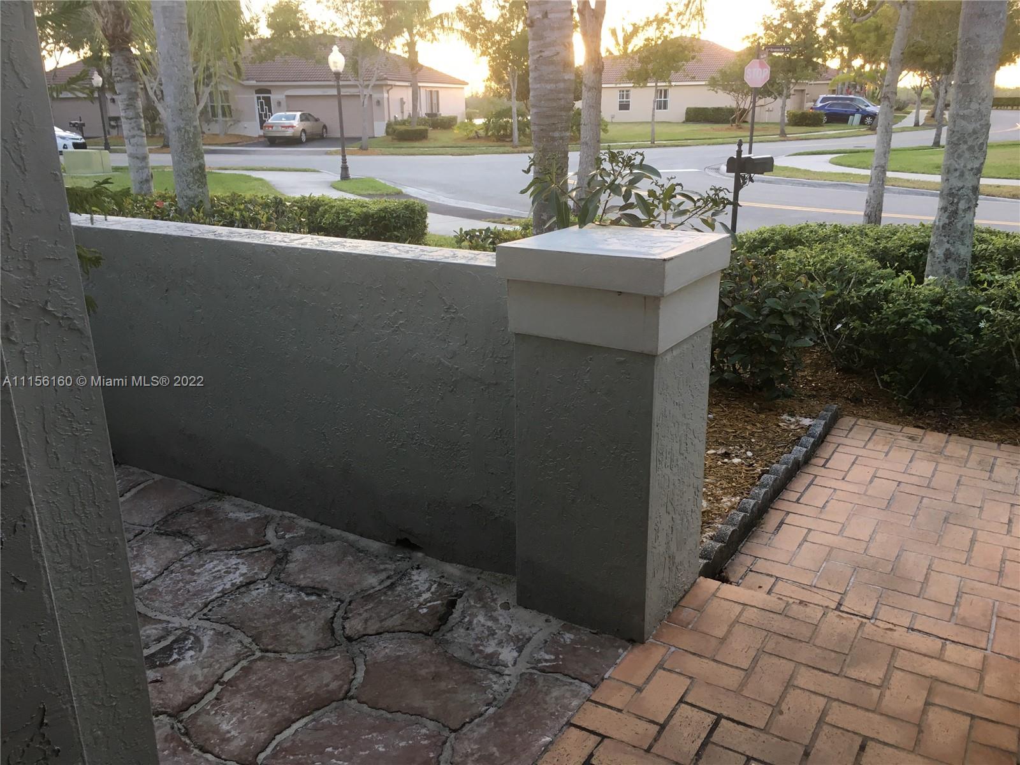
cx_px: 510
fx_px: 855
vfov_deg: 48.2
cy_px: 382
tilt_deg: -16.8
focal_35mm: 29
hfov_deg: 61.7
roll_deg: -0.1
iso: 25
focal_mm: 4.15
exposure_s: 1/40
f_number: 2.2
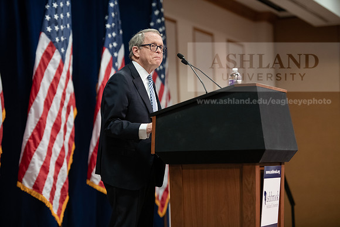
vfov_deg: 11.4
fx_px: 1134
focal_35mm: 120
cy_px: 114
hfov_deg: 17.1
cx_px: 170
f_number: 2.8
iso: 2000
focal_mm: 120
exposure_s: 1/200
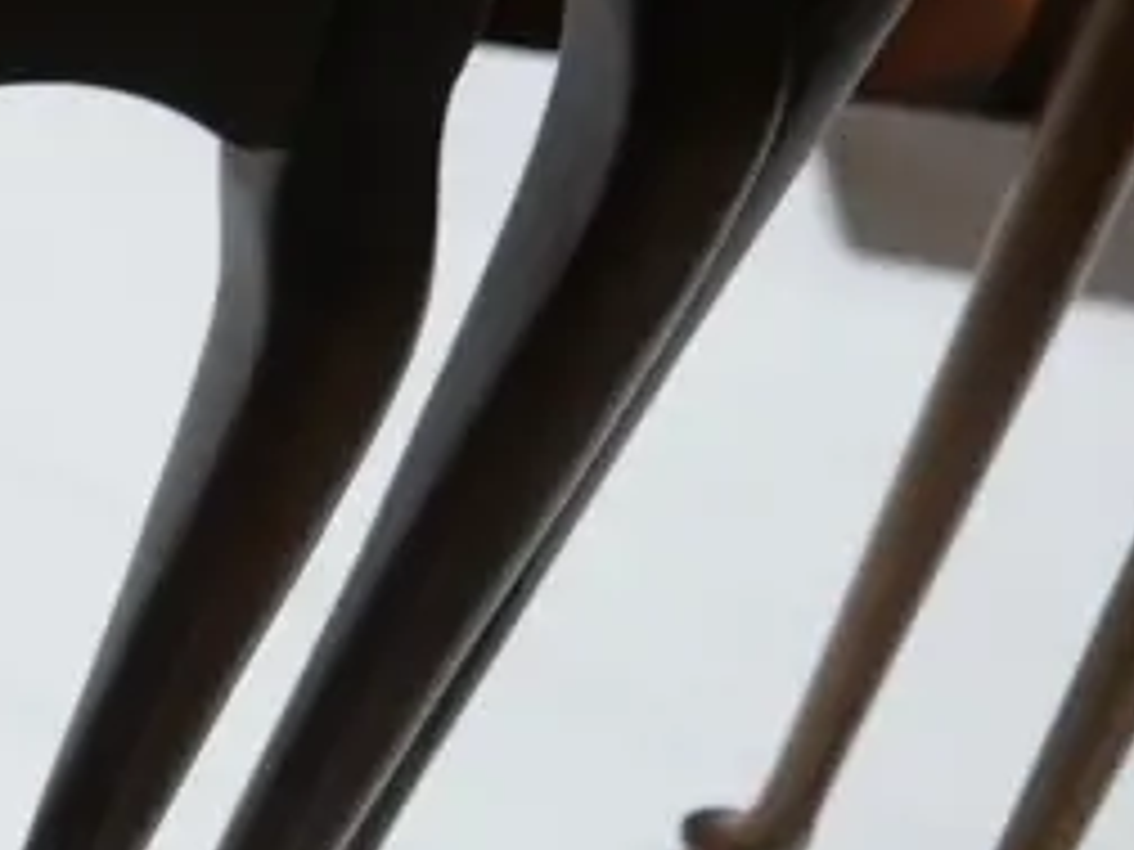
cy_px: -202
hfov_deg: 14.9
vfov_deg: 12.6
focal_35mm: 114
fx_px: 3735
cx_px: -954
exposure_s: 1/60
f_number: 3.5
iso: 200
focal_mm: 14
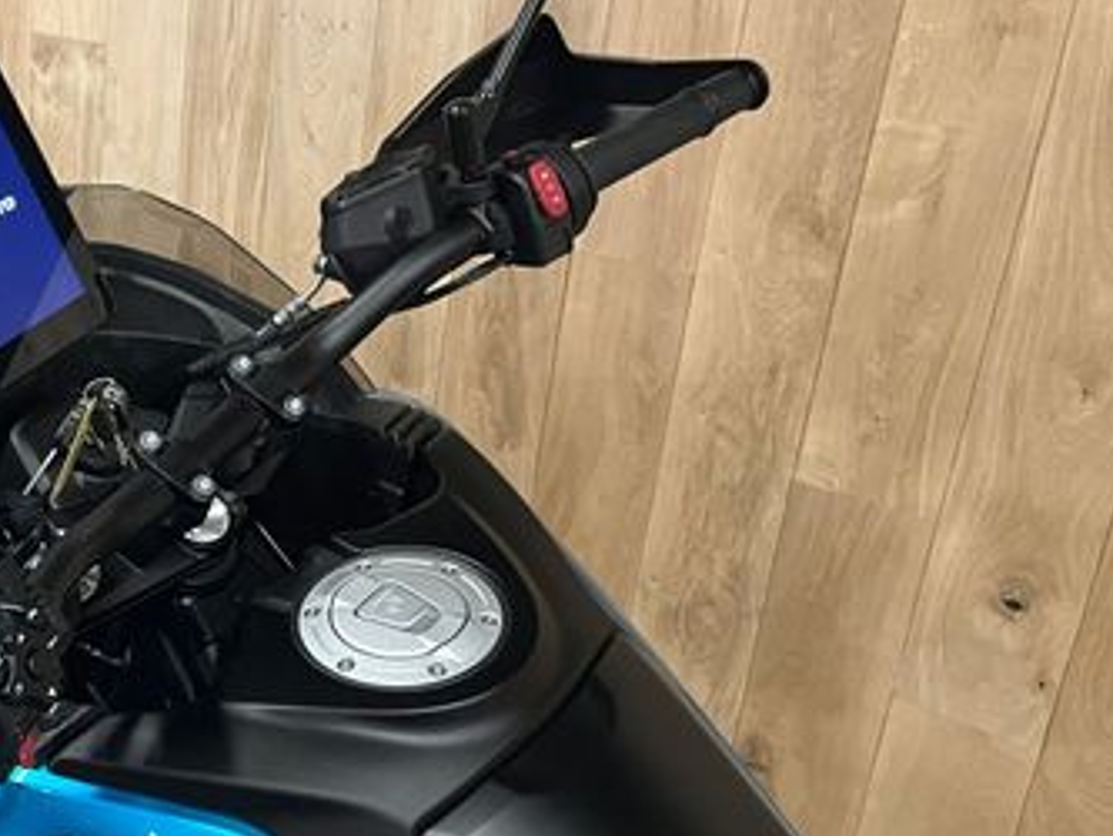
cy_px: 468
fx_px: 1608
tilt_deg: -23.1
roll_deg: -2.3
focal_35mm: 50
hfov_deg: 35.7
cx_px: 90
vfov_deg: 29.1
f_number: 1.6
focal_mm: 5.1
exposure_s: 1/33
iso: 500
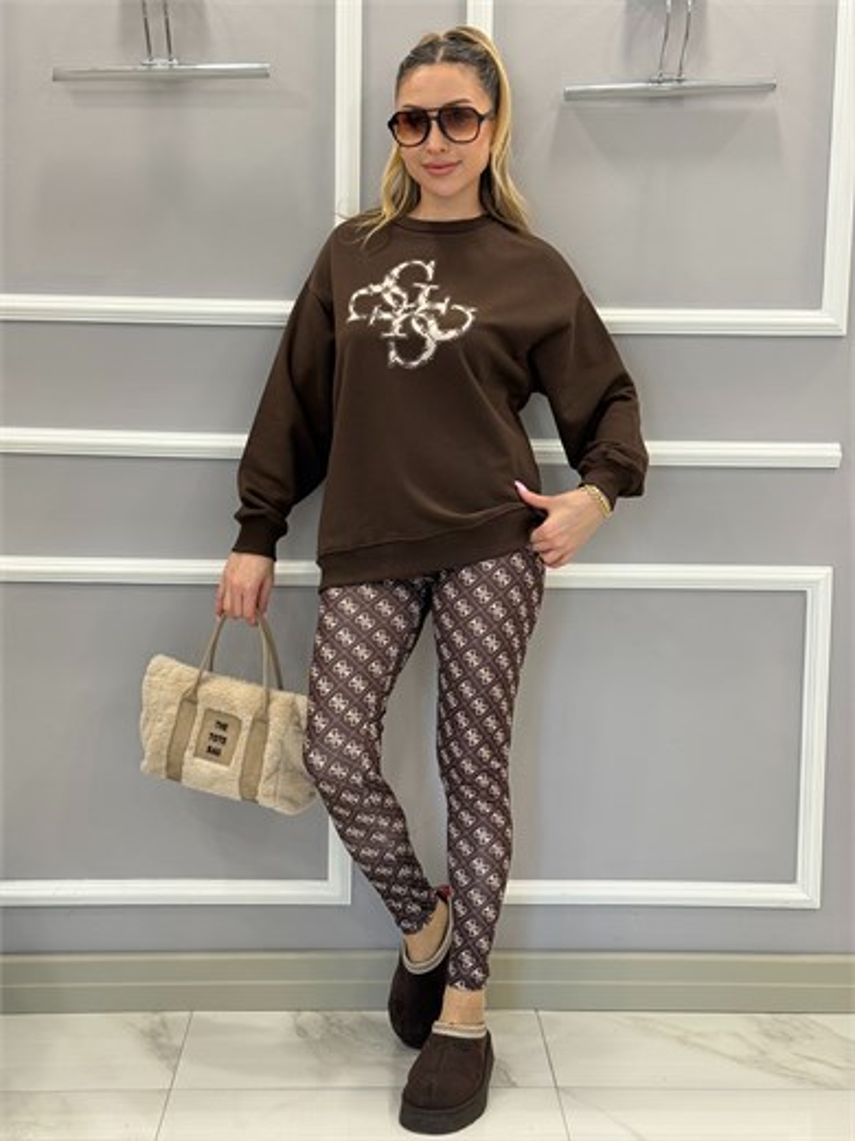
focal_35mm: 48
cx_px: 428
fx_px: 1581
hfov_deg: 30.3
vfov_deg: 39.7
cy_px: 570
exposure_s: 1/74
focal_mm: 6.76
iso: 100
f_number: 1.78
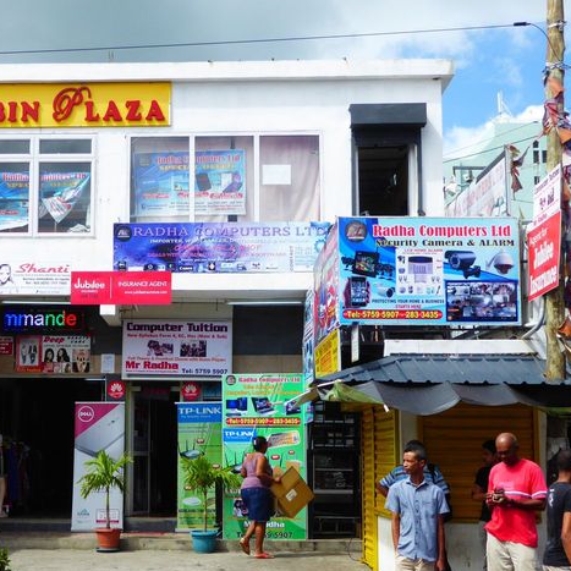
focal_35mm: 56
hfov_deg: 30.1
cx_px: 149
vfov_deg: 30.5
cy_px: 337
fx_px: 1045
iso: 80
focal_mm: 6.7
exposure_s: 1/640
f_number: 3.7
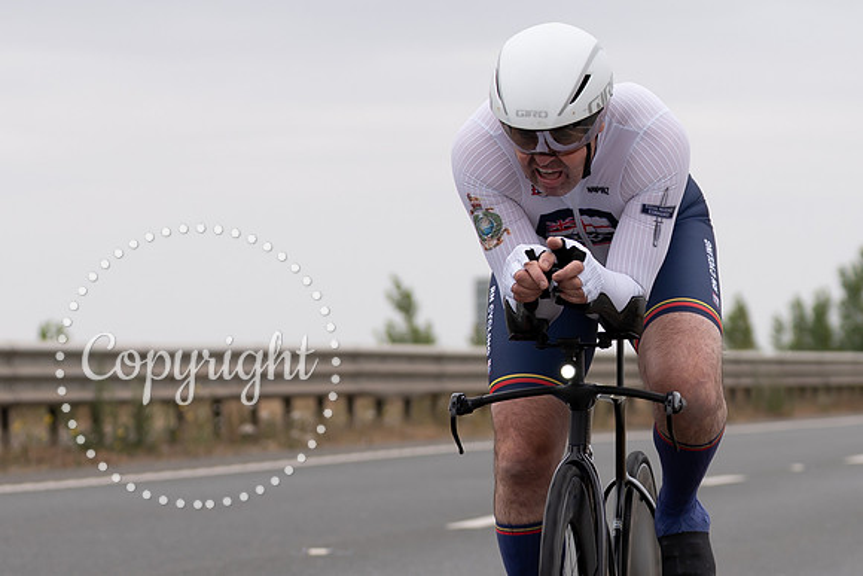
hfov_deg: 8.7
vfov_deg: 5.8
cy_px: 620
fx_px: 5704
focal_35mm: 238
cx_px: 494
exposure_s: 1/800
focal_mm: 70
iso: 100
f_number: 3.2
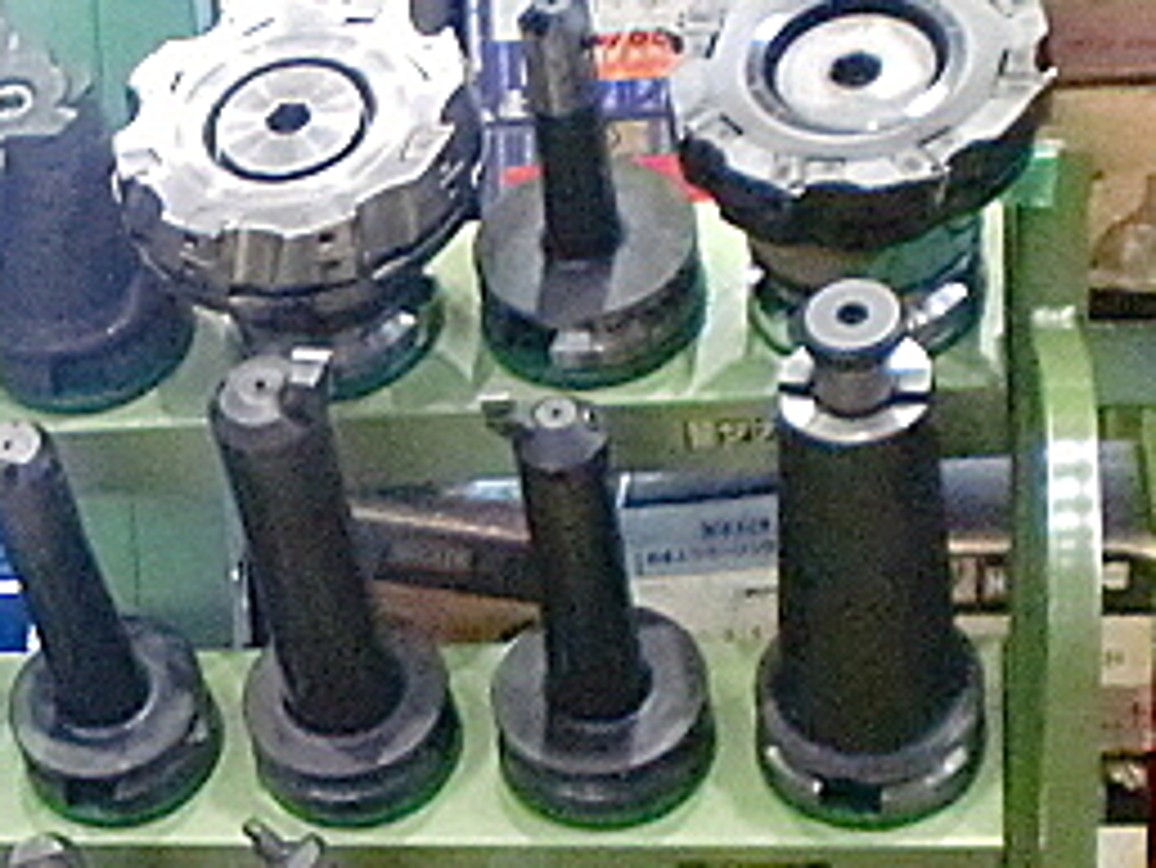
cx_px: -238
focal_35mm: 87
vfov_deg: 16.6
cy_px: 868
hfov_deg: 20.9
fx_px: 2907
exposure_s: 1/60
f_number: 3.1
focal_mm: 6.3
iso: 1600
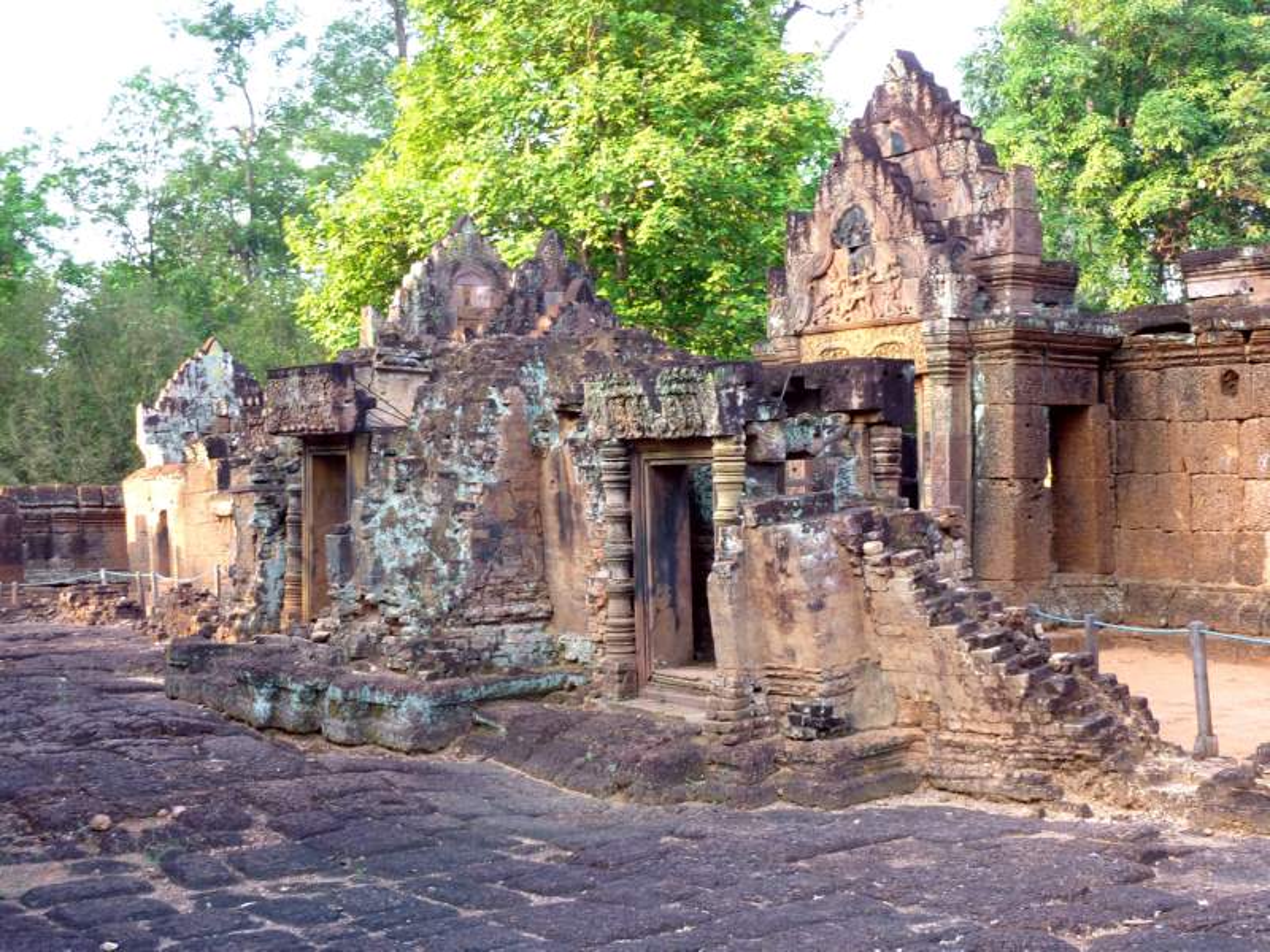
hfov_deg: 42.1
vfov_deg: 32.2
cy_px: 476
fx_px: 1651
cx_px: 635
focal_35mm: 45
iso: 125
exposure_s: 1/30
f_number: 3.7
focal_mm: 7.3
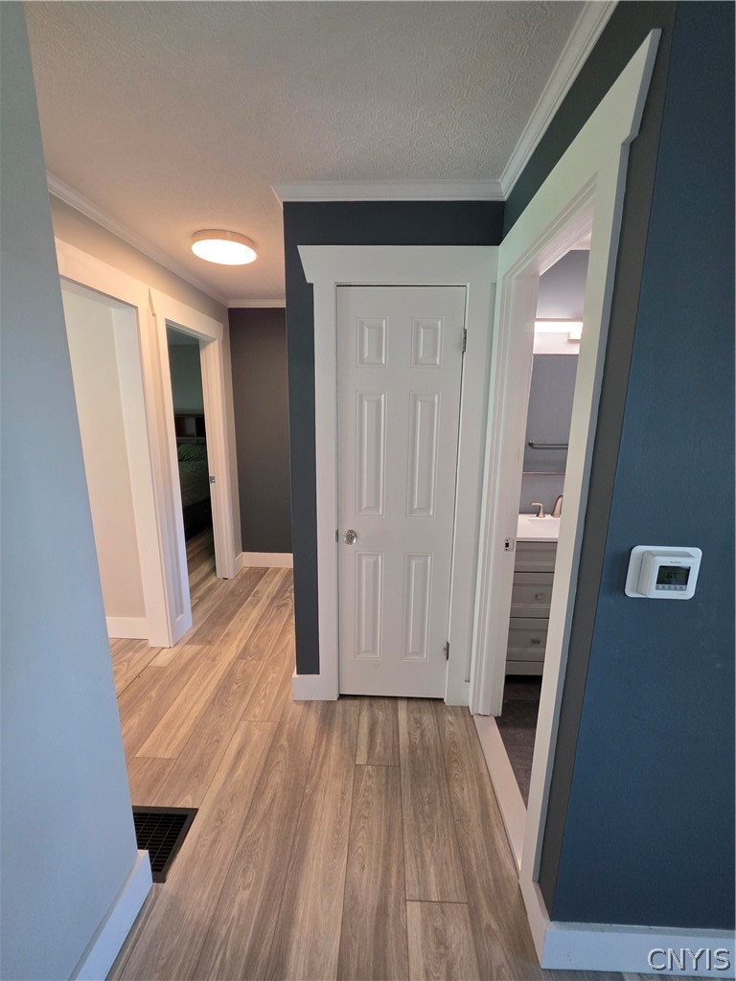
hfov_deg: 89.9
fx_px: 369
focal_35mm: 13
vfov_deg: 106.2
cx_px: 368
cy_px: 490
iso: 250
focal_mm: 2.2
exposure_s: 1/120
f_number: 1.9
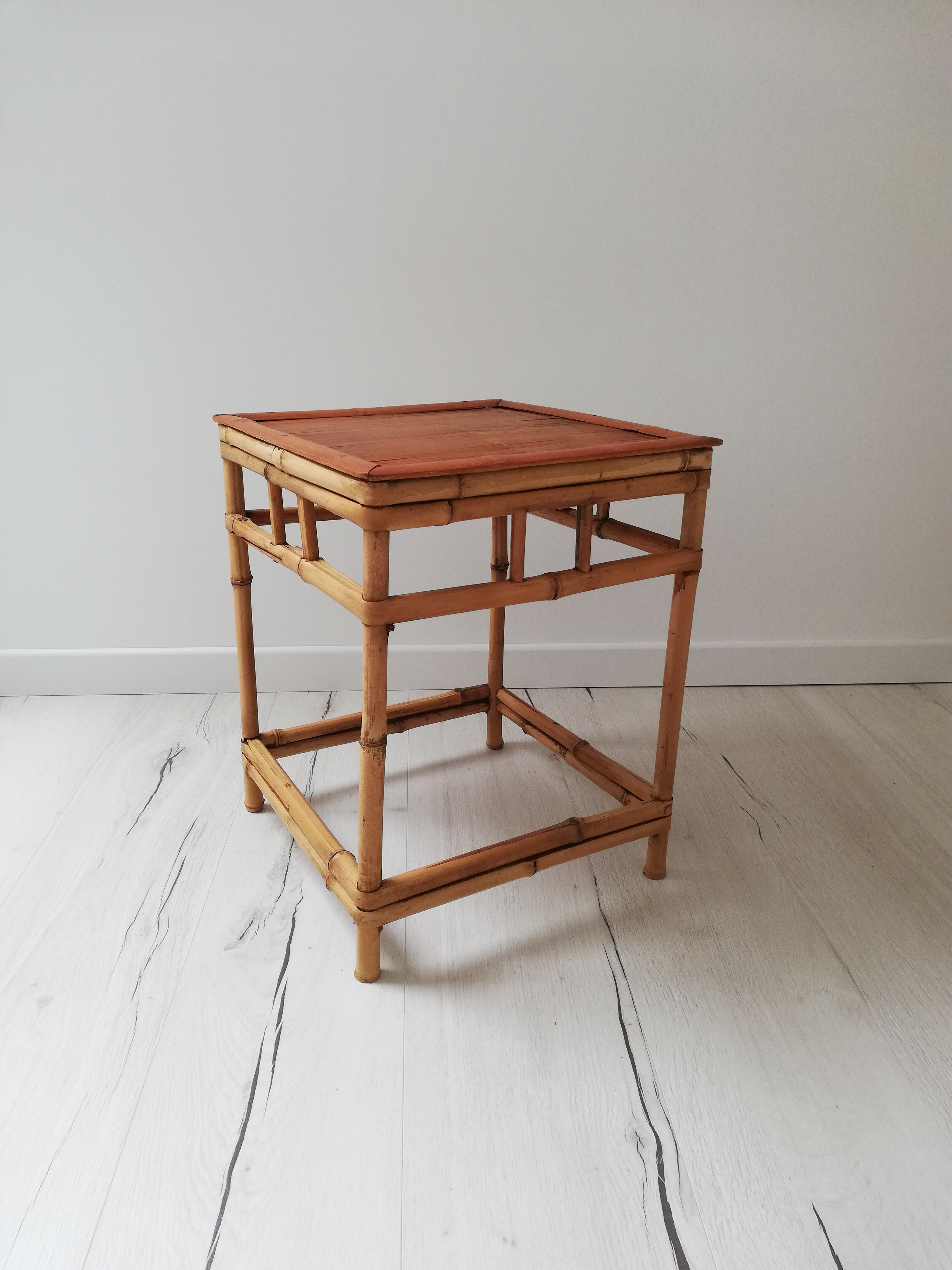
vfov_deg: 67.3
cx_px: 476
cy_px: 635
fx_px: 953
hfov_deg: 53.1
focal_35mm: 26
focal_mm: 3.81
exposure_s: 1/50
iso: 80
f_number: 2.2
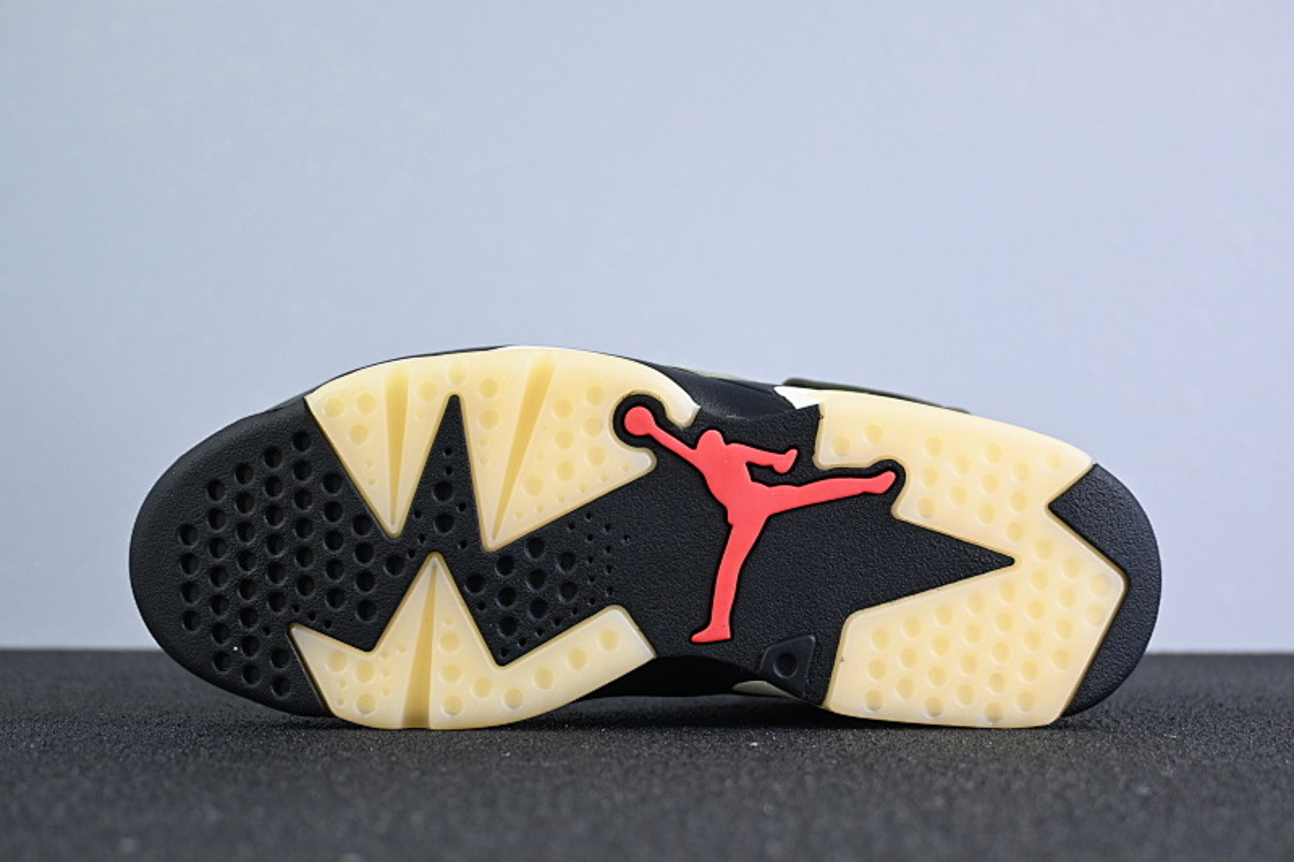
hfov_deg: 35.9
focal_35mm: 56
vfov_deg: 24.4
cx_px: 647
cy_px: 431
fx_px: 1994
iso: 800
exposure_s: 1/125
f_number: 5.3
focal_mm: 37
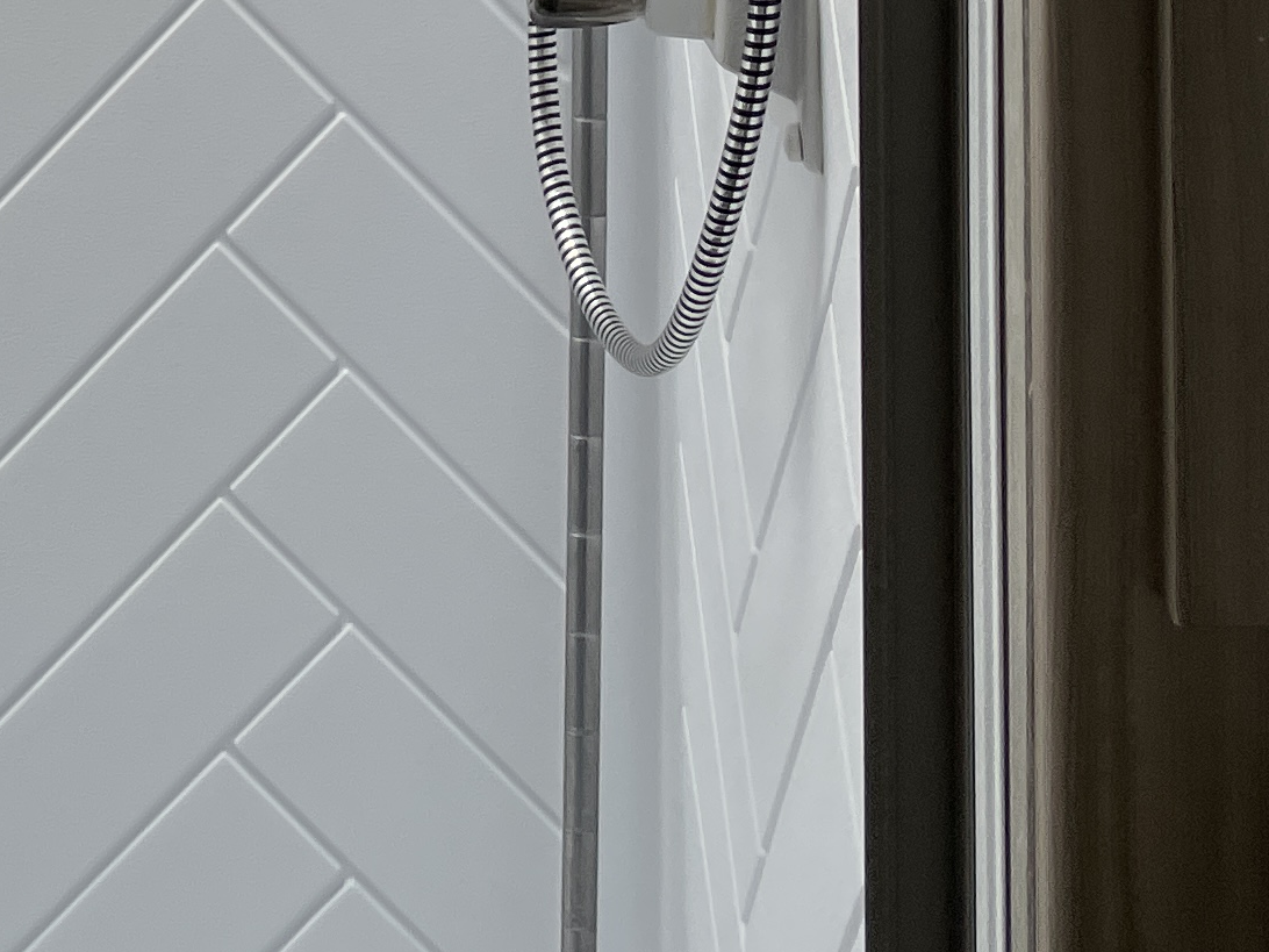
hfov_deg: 20.1
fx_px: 3519
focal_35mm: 96
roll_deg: +2.9
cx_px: 153
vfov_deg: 13.8
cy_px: -753
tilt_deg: -2.1
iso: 32
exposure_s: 1/282
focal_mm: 4.2
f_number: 1.6
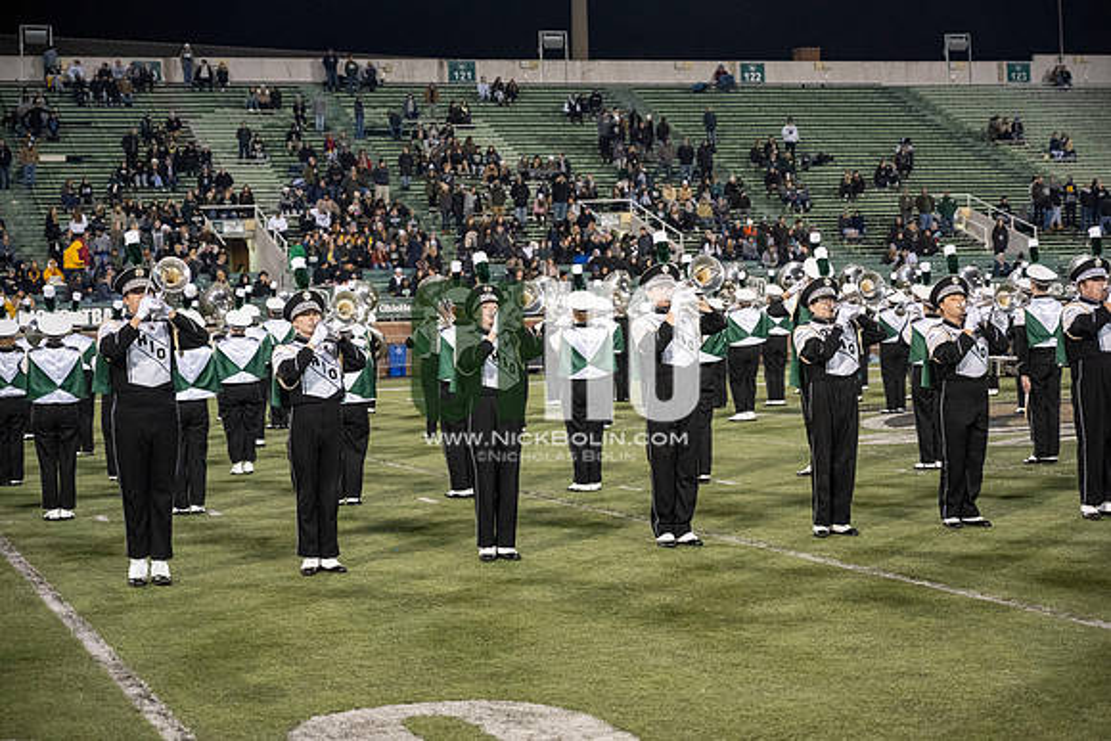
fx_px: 2161
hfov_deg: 28.8
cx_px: 556
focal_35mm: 70
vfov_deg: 19.5
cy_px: 370
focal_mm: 70
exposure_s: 1/500
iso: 2000
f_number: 4
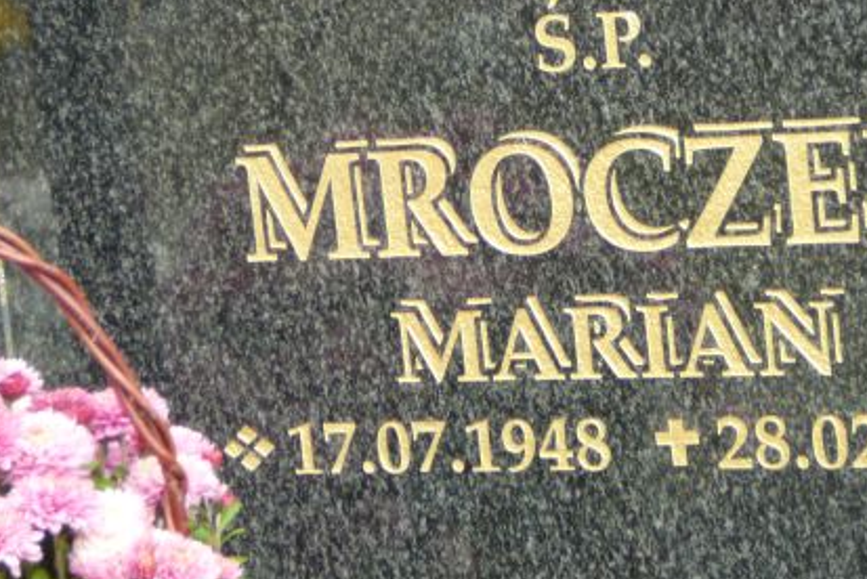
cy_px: 126
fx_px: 3687
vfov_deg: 9.0
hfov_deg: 13.4
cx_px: 558
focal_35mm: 153
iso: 80
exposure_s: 1/60
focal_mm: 14.1
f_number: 3.9
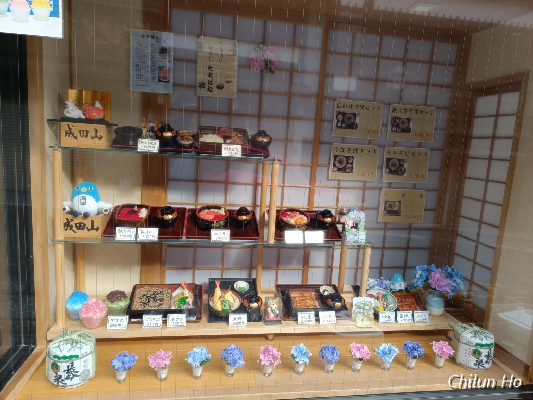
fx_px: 370
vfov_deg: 56.8
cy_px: 200
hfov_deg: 71.6
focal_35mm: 24
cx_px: 266
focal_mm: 6.14
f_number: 1.65
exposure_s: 1/100
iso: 102
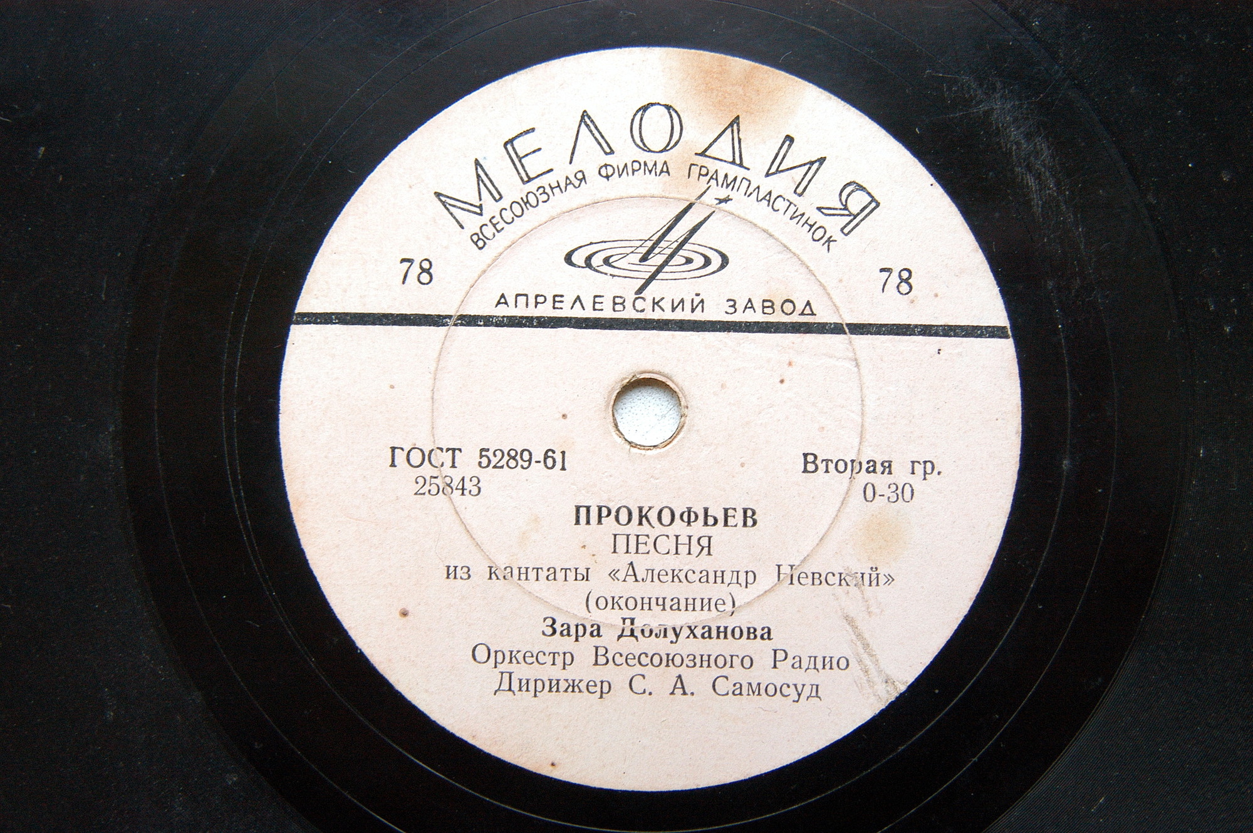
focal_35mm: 52
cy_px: 416
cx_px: 626
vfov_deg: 25.7
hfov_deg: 37.9
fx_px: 1826
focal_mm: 35
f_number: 3.3
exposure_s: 1/30
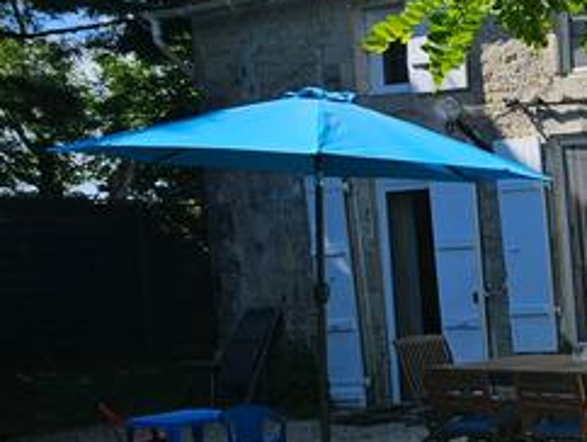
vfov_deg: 19.3
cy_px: 345
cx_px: 929
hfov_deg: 20.9
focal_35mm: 76
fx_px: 1290
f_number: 1.7
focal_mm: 6.3
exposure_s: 1/957
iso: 10
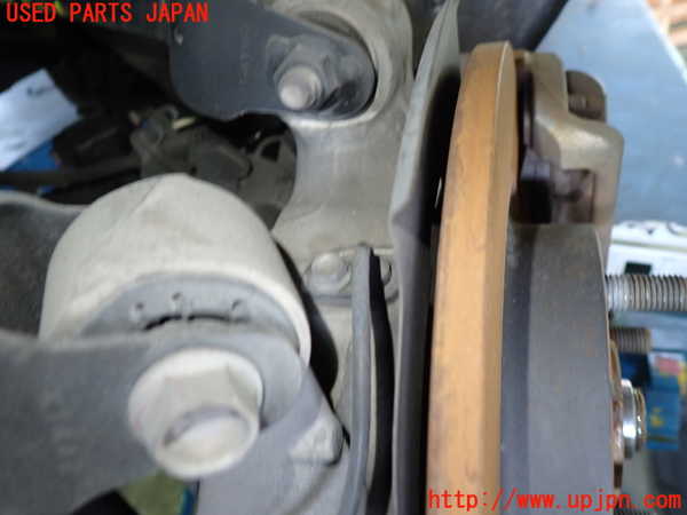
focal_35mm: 30
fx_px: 595
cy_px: 258
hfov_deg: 60.0
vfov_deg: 46.8
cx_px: 344
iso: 320
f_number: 2.3
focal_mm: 5.4
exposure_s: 1/30
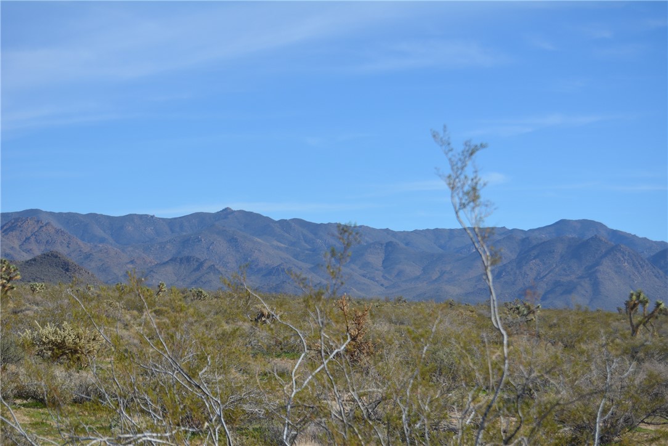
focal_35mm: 82
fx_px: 1532
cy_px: 223
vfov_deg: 16.6
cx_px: 334
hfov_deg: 24.6
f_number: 6.3
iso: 400
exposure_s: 1/1600
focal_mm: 55
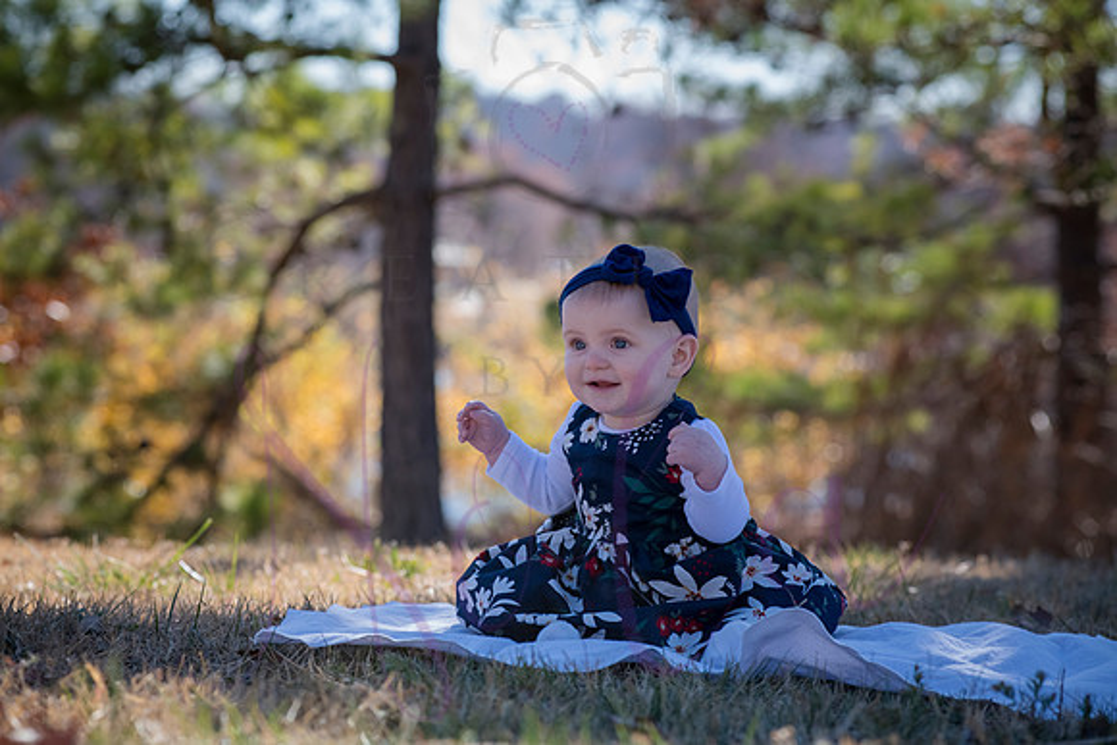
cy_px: 372
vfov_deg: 11.4
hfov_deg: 17.1
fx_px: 3724
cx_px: 558
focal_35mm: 120
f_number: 5.6
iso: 400
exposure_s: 1/640
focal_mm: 120
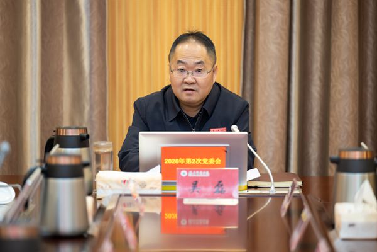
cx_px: 188
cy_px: 126
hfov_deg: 10.3
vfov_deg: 6.9
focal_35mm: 200
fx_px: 2094
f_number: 2.8
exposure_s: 1/125
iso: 1000
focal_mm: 200
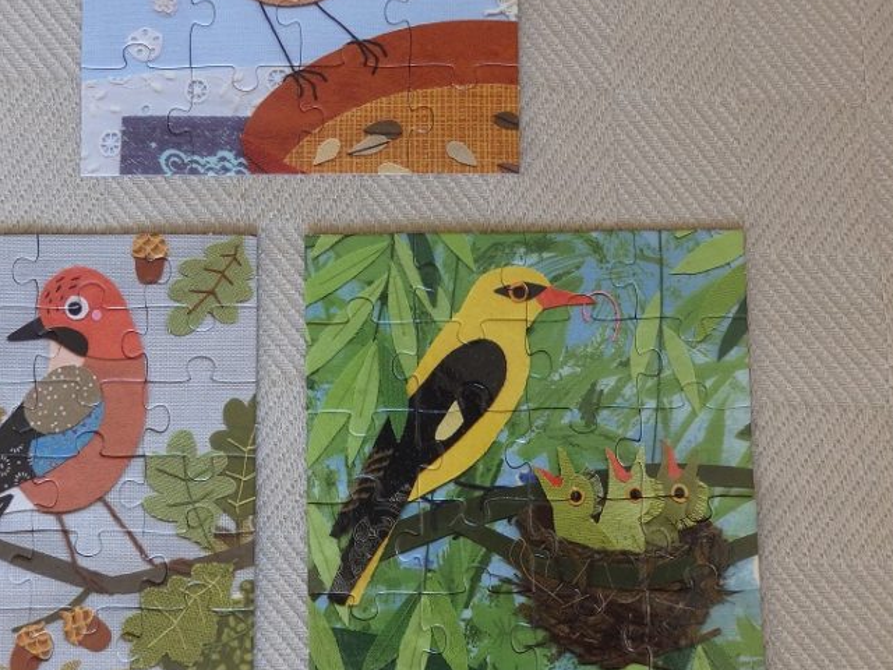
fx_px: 1032
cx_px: 356
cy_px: 246
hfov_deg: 46.5
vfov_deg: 35.7
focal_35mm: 40
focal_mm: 4.5
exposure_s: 1/50
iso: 125
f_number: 3
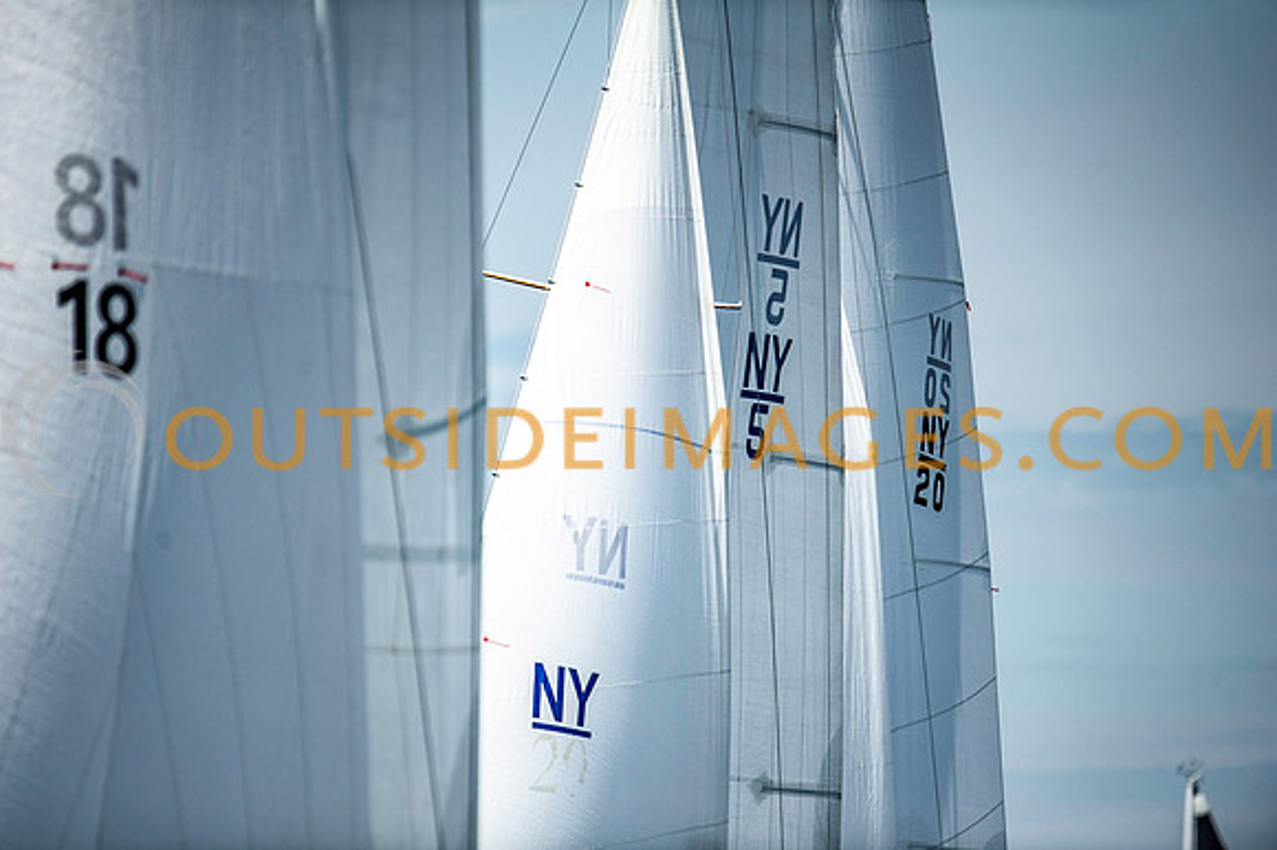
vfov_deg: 2.3
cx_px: 638
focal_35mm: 600
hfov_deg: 3.4
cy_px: 425
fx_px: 21270
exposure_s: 1/5000
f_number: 4
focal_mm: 600
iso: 400
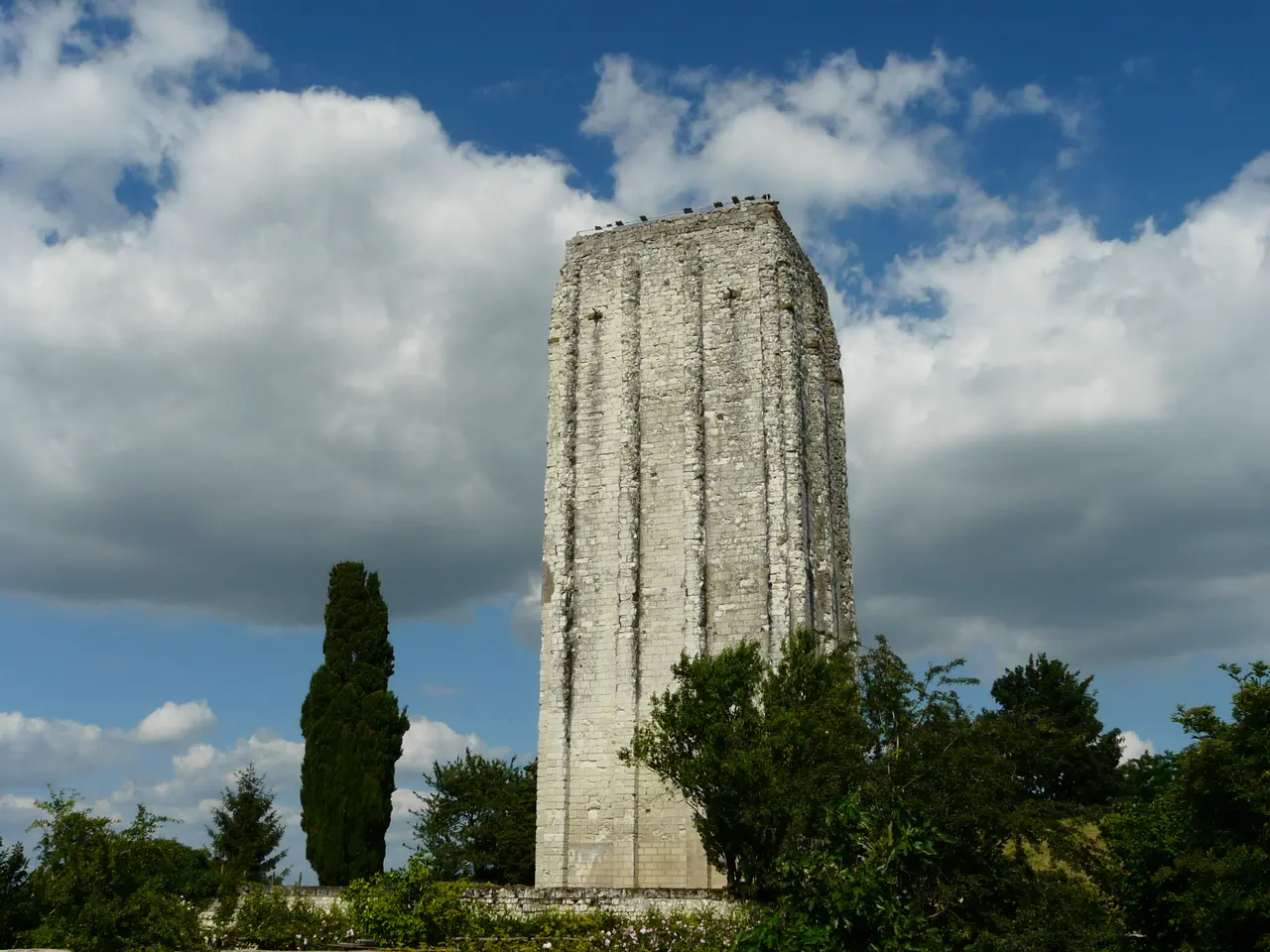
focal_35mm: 35
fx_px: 1284
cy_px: 476
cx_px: 635
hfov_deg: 52.6
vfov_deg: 40.7
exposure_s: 1/500
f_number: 8
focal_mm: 5.7
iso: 100
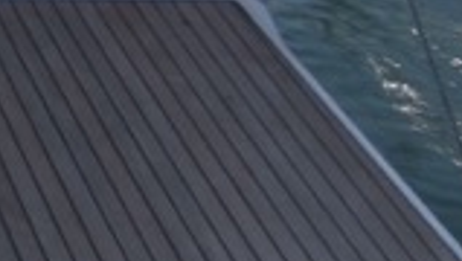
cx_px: -349
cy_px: -287
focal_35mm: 103
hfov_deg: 17.3
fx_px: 1264
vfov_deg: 10.7
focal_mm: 11
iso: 100
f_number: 16
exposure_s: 1/10
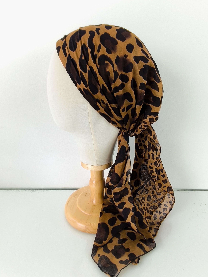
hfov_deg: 58.9
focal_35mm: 23
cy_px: 138
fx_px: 184
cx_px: 104
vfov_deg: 73.9
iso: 50
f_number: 2.2
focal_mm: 1.65
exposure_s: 1/60
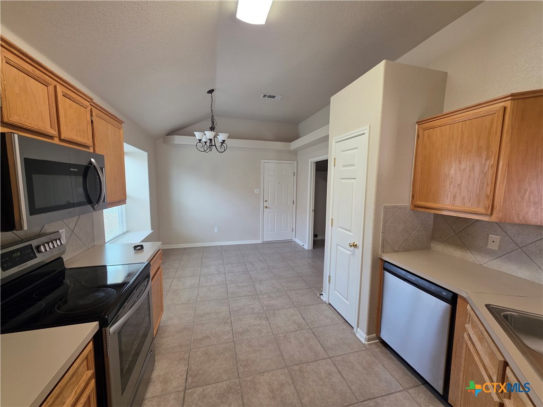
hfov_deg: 106.2
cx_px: 272
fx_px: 204
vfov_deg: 89.9
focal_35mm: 13
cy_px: 204
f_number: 1.9
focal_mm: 2.2
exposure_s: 1/120
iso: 125
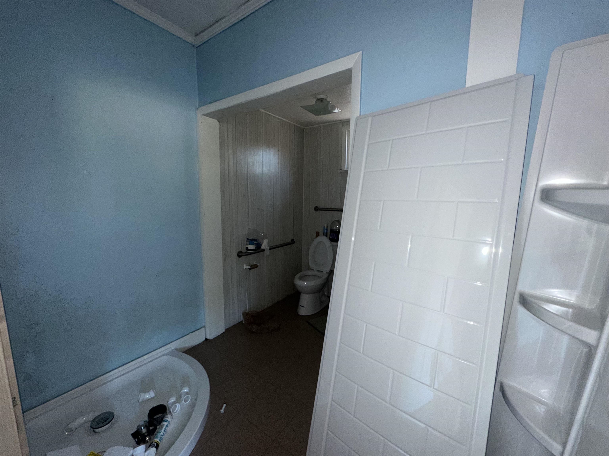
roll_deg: -0.1
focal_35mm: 14
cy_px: 228
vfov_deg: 85.7
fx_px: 246
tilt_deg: -7.1
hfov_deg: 102.1
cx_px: 304
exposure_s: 1/60
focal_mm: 2.22
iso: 200
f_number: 2.2
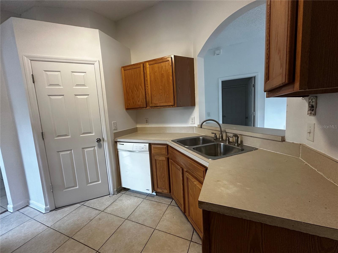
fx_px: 137
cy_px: 126
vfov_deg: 85.7
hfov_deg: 102.1
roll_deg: +3.1
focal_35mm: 14
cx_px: 169
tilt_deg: -6.7
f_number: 2.2
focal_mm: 2.22
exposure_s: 1/99
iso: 250
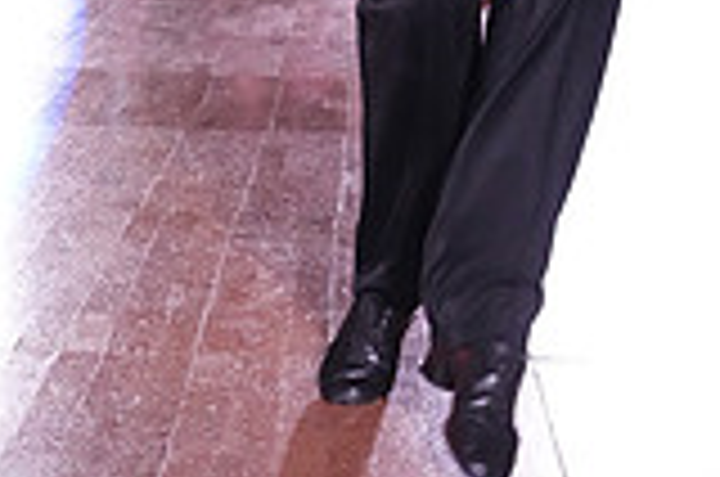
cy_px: -306
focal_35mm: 109
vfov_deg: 11.8
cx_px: 817
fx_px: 2176
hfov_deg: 18.0
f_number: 5
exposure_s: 1/320
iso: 6400
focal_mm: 30
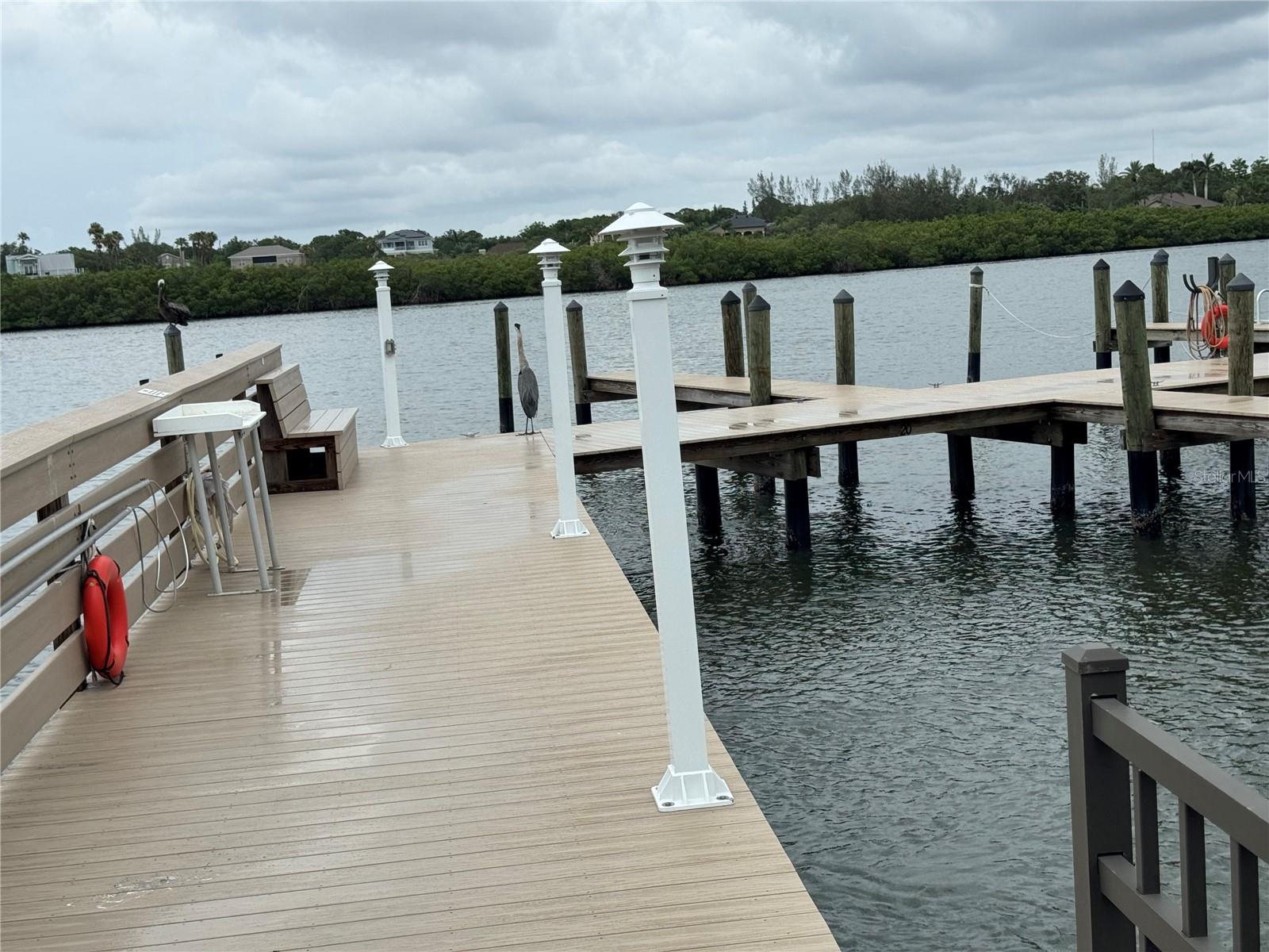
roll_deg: +3.5
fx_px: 1760
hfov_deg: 39.7
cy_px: 476
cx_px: 634
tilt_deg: -6.4
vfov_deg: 30.3
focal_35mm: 48
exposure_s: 1/2959
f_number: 1.78
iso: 64
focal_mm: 6.76
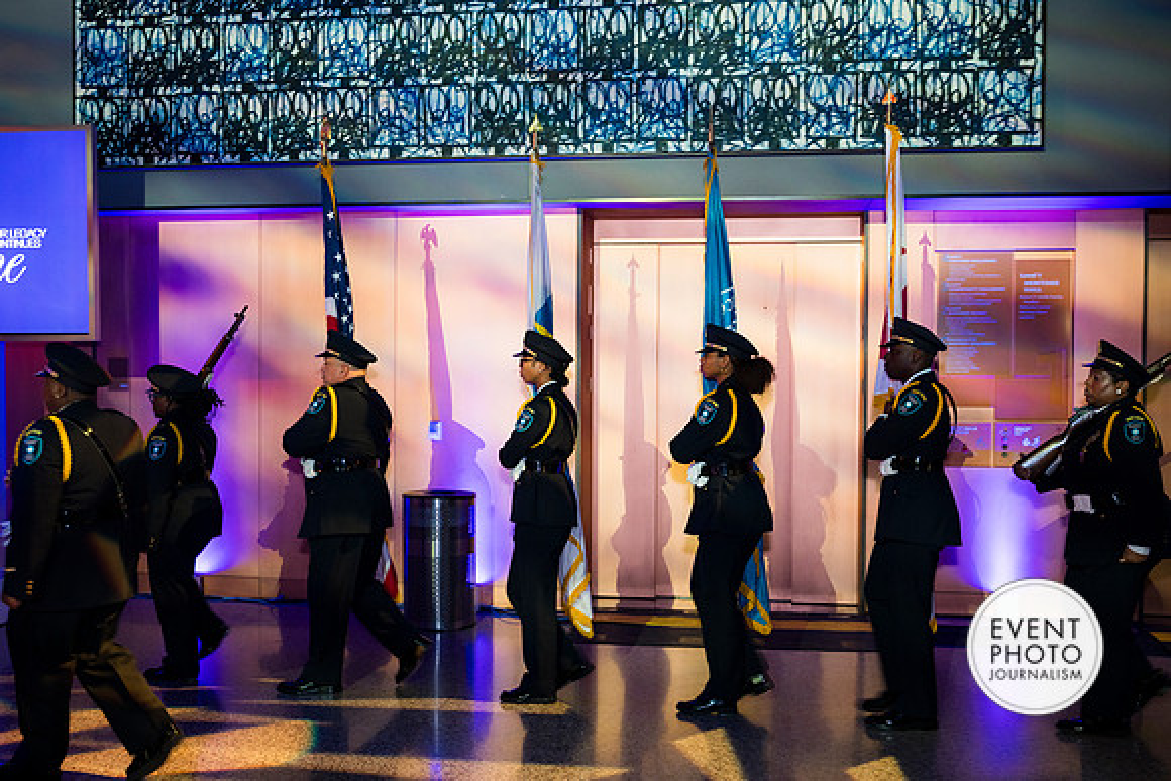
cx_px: 586
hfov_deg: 53.1
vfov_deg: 36.9
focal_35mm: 36
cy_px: 390
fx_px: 1171
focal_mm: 36
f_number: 3.2
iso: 800
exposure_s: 1/50
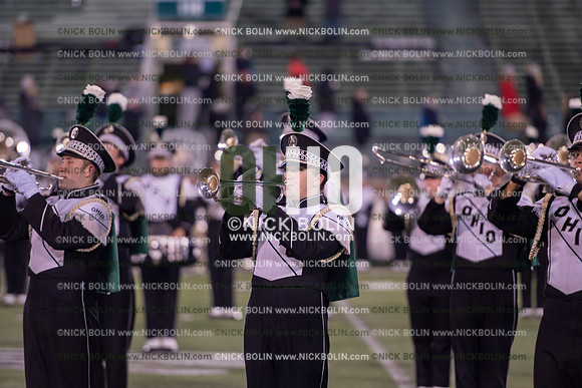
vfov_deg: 6.9
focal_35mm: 200
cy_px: 194
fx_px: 3234
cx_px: 291
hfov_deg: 10.3
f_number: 2.8
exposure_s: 1/1250
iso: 2500
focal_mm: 200
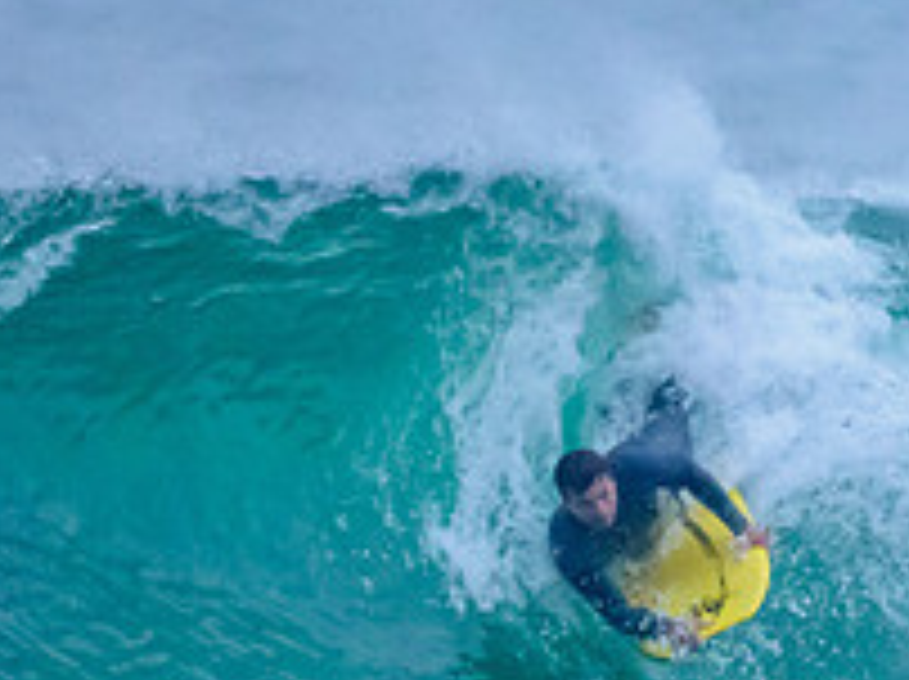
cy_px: 450
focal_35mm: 2211
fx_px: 57991
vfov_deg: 0.7
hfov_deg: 0.9
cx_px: 106
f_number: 5.6
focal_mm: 500
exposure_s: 1/2000
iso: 2800
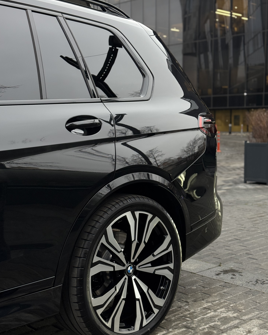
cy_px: 174
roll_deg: +0.5
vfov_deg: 36.0
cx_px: 132
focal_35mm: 52
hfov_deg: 29.1
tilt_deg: -5.3
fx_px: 516
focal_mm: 6.76
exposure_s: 1/77
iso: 160
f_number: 1.78
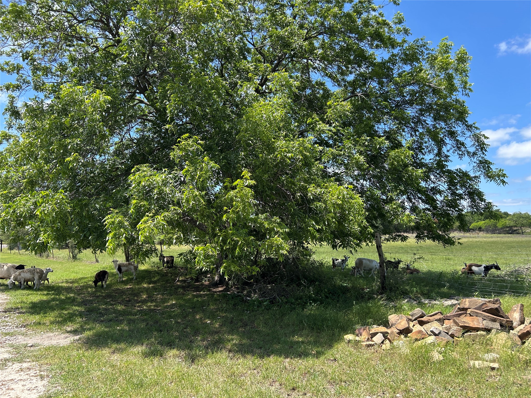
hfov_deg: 67.3
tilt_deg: +6.0
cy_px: 199
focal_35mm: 26
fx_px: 399
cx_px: 266
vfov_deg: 53.1
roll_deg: +1.6
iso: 50
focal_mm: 5.7
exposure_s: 1/1531
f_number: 1.5
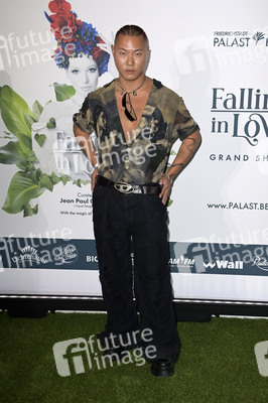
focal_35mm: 48
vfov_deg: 41.1
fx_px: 537
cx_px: 134
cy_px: 202
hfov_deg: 28.0
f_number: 5.6
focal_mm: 48
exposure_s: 1/250
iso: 640
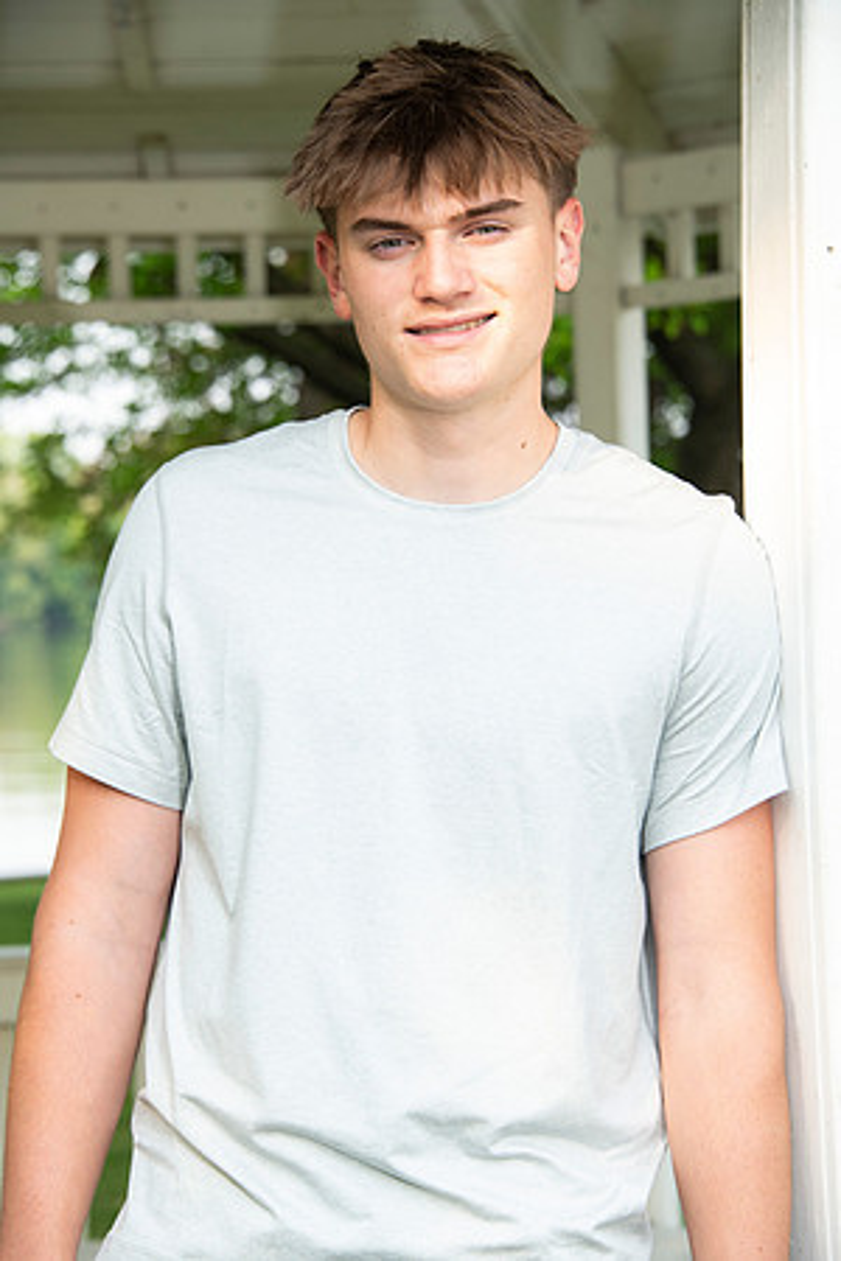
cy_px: 630
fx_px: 4065
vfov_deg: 17.6
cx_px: 420
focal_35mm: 116
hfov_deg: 11.8
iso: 320
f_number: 7.1
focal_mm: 116
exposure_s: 1/160
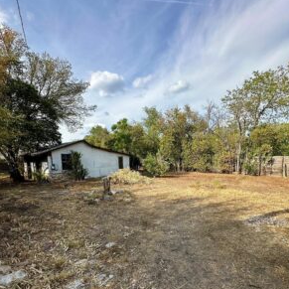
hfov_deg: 84.0
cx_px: 145
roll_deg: +0.5
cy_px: 176
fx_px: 161
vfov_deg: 82.8
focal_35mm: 17
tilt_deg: -5.9
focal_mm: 2.22
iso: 50
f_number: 2.2
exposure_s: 1/1715
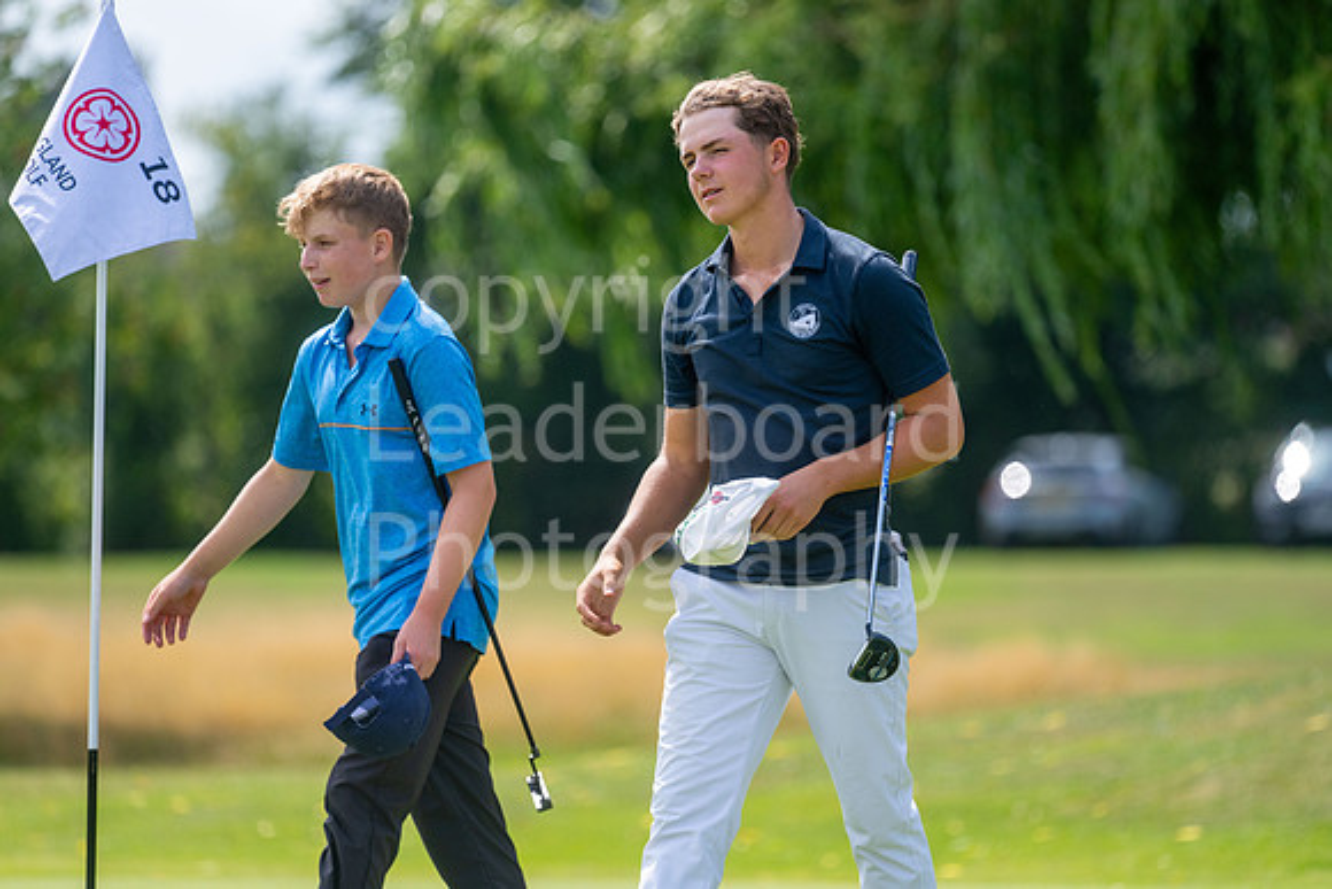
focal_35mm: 300
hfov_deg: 6.9
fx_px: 11102
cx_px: 666
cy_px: 444
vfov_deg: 4.6
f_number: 4
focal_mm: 300
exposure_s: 1/3200
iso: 640
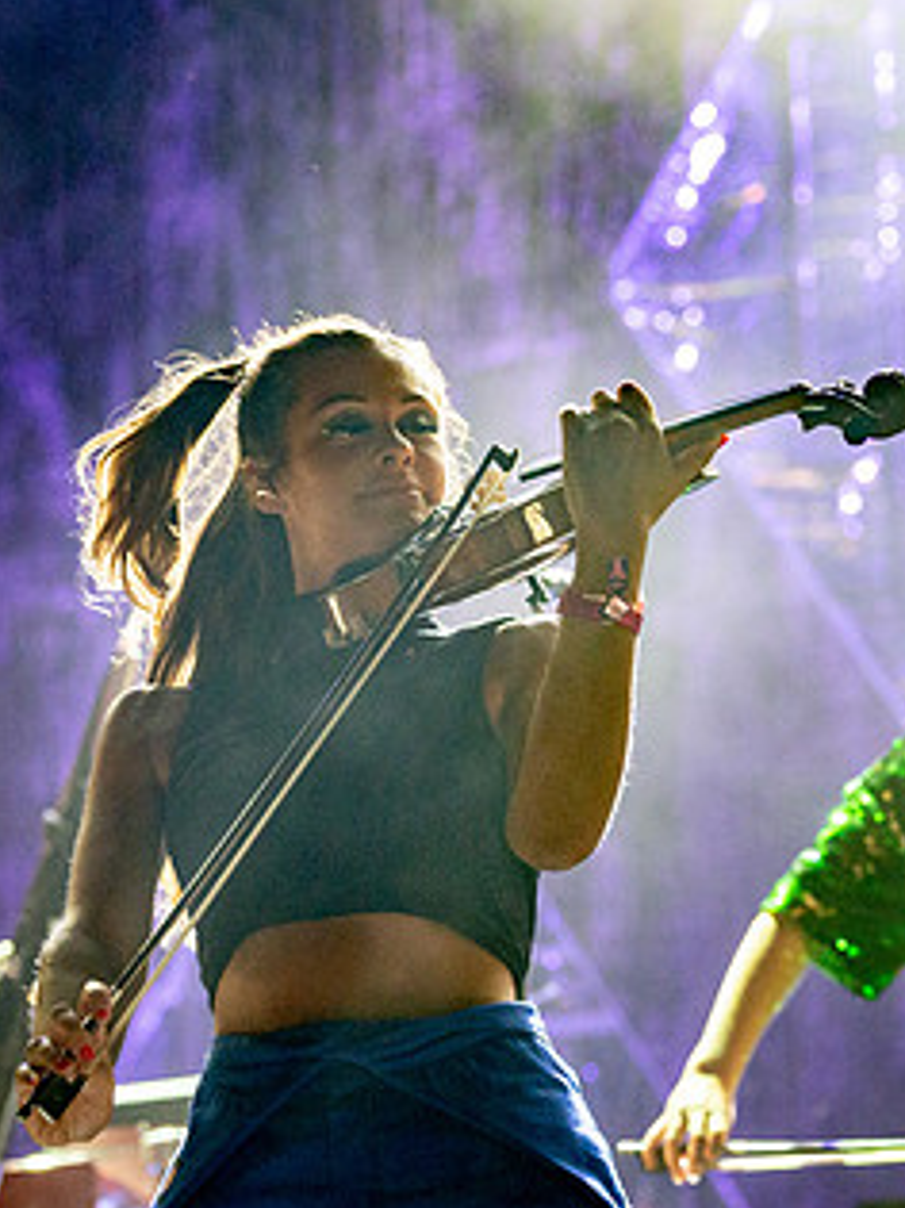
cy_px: 729
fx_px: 7186
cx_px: 452
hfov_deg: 7.2
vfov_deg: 9.6
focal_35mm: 206
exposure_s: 1/320
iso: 2800
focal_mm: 110
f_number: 4.5
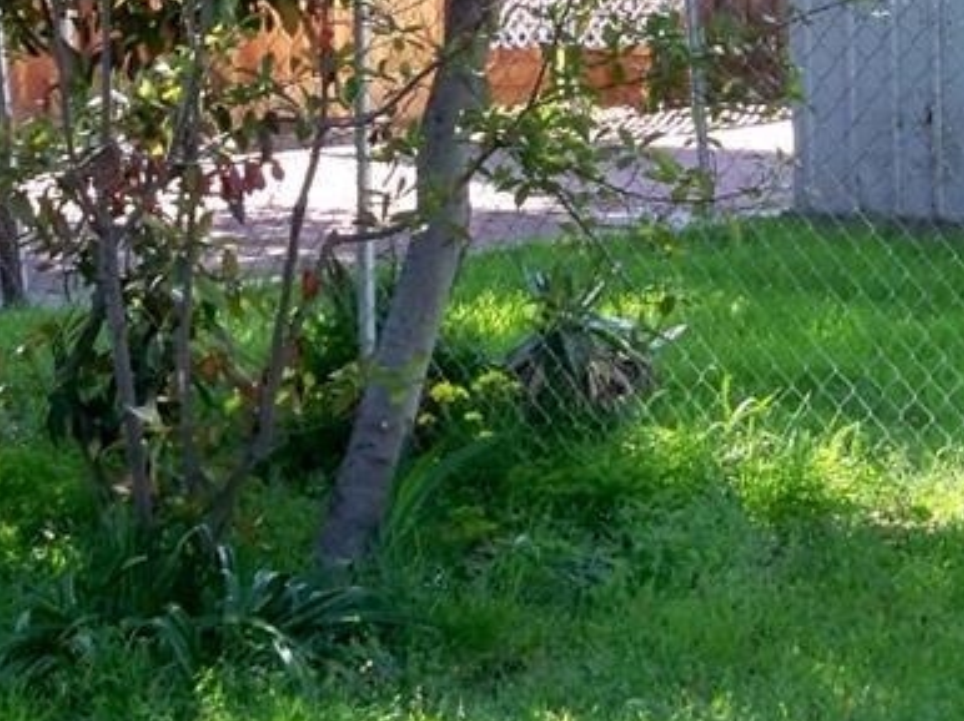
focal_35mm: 136
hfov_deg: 14.5
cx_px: 487
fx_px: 3785
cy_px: 72
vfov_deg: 10.8
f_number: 3.5
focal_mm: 6.2
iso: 80
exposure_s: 1/100
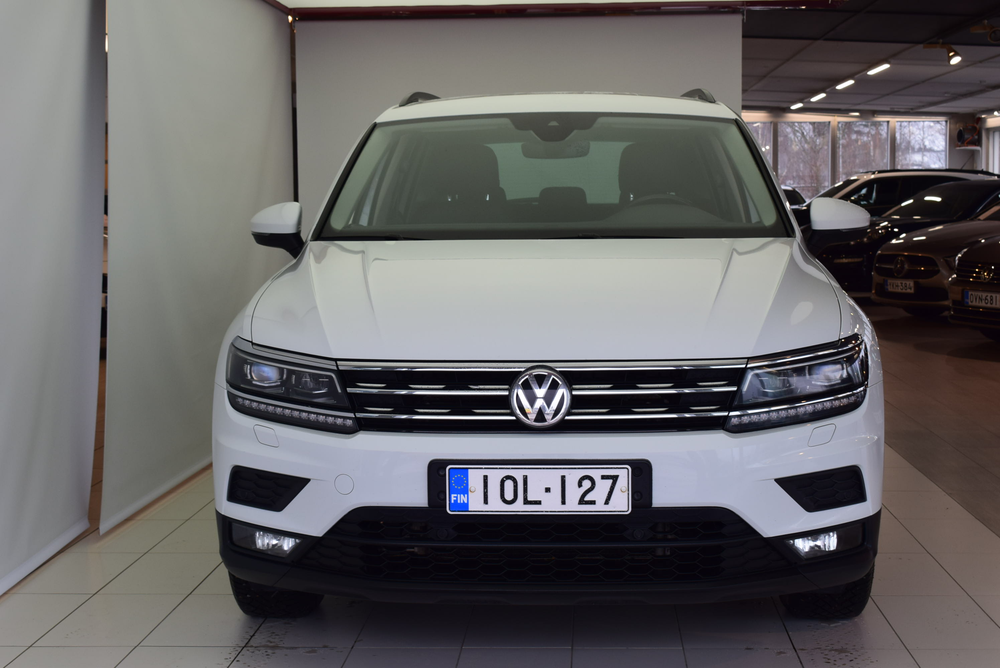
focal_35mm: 57
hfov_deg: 35.0
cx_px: 500
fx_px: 1585
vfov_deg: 23.8
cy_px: 334
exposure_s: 1/100
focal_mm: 38
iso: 400
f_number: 9
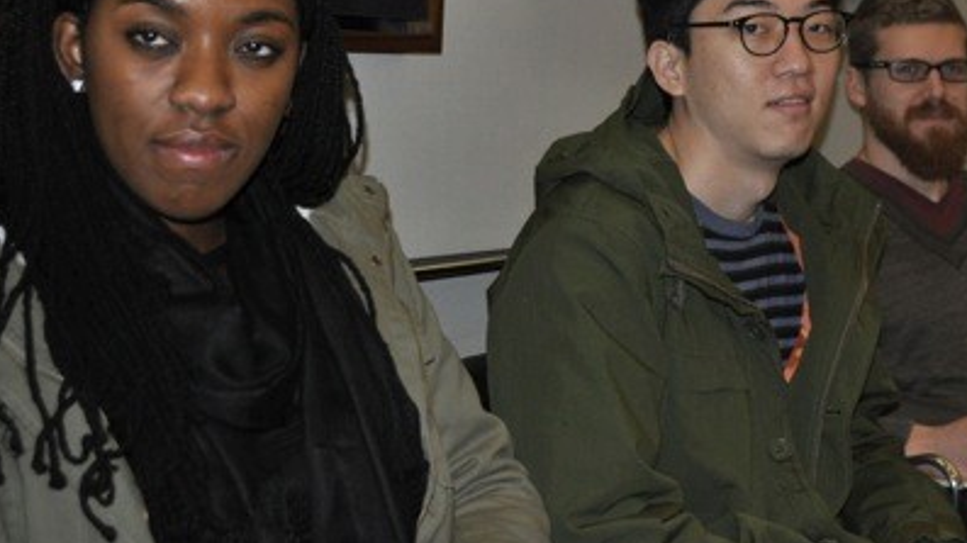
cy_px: 67
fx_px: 1948
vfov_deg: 15.7
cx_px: 723
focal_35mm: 76
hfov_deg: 27.5
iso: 800
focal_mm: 32
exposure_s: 1/60
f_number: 4.8
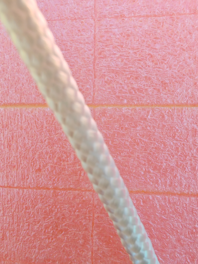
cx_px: 99
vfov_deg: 67.3
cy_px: 132
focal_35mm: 26
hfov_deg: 53.1
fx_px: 198
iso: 50
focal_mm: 1.96
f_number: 2.2
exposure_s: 1/130
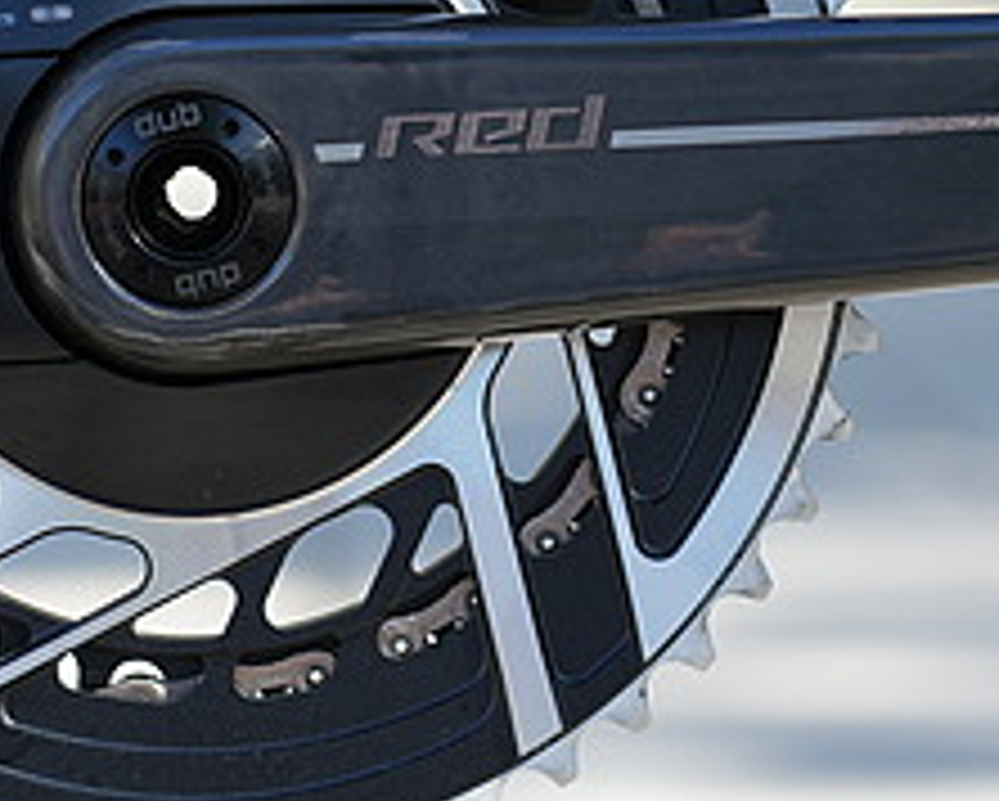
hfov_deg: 6.9
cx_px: 207
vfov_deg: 5.5
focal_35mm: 280
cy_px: 162
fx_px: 8286
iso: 100
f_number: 5
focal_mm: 85
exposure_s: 1/100
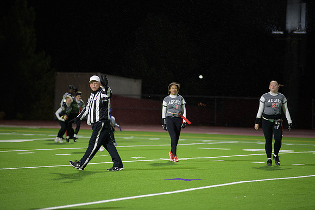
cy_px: 105
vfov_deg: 7.9
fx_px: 1532
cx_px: 158
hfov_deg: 11.7
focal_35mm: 175
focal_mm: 175
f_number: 2.8
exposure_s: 1/200
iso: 1250
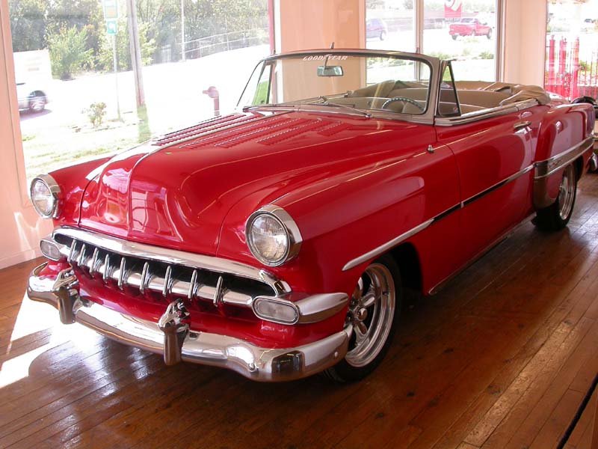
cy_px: 224
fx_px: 656
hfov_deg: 49.0
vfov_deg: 37.7
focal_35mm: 38
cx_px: 299
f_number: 4.2
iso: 100
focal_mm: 7.85
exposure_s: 1/98.7
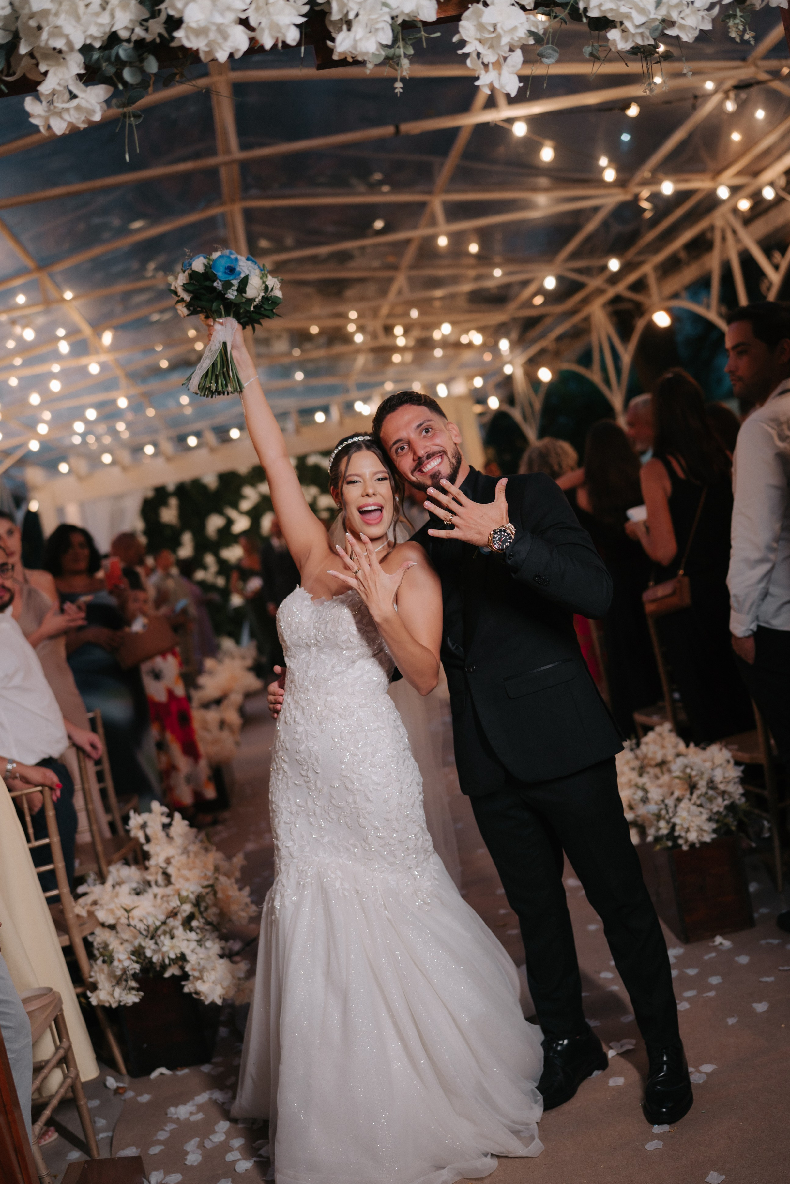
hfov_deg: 35.9
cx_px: 412
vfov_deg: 51.9
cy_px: 615
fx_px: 1218
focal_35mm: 37
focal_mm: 35
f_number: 1.8
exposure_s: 1/250
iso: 320
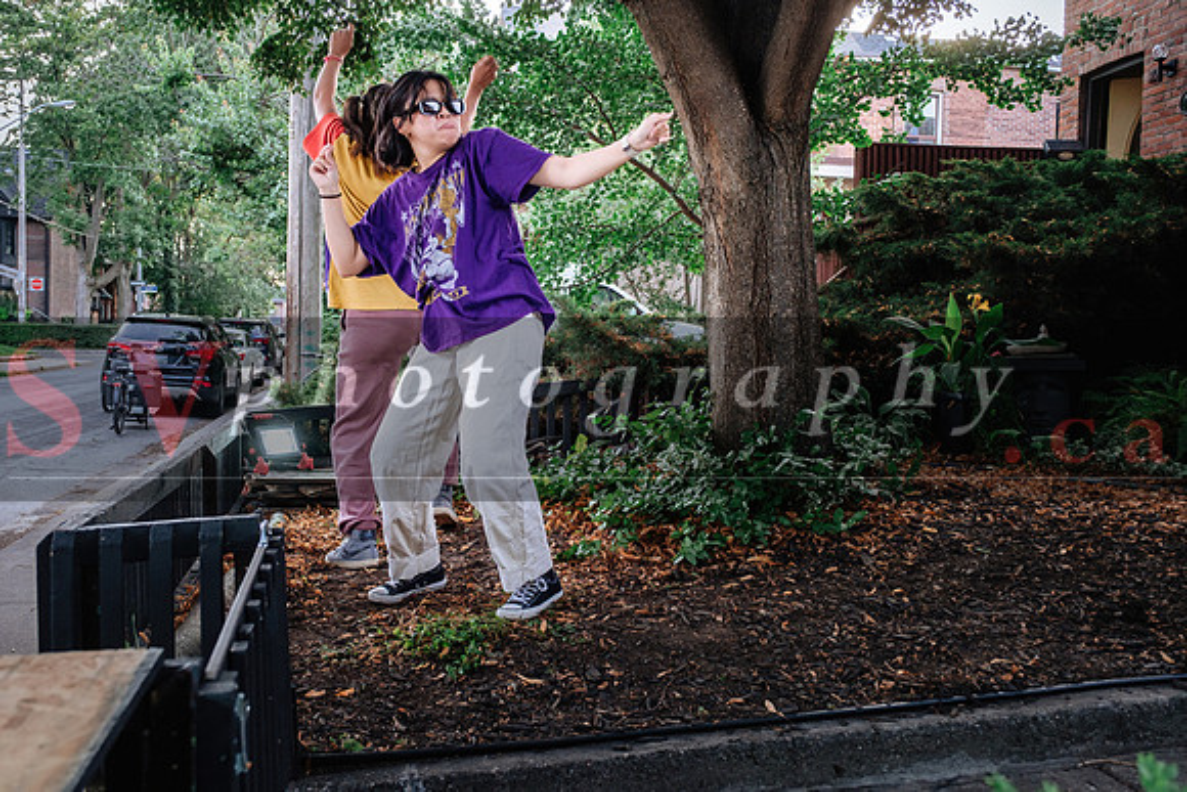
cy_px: 396
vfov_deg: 40.8
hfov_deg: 58.2
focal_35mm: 32
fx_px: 1066
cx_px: 579
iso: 800
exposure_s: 1/250
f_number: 3.6
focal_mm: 20.6
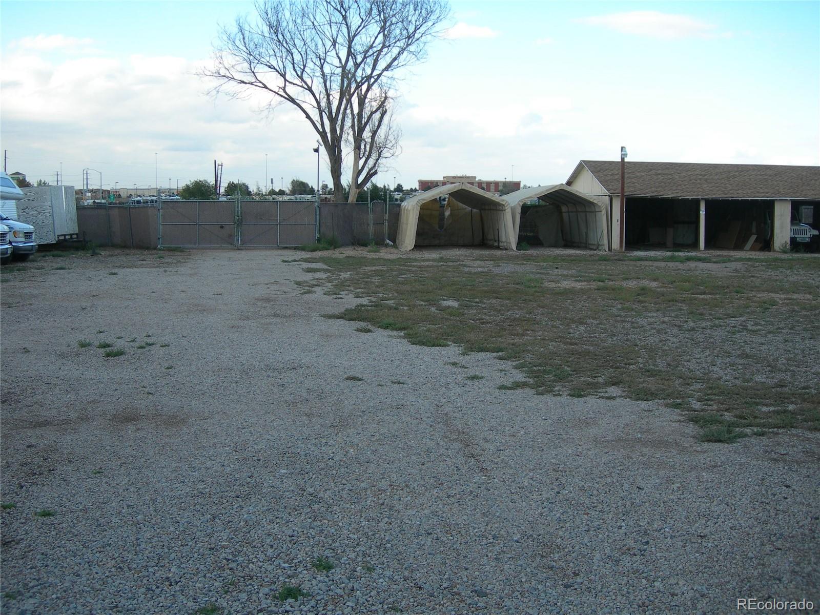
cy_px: 308
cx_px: 410
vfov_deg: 37.7
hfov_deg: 49.0
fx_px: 900
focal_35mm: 38
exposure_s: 1/284
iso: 50
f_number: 2.8
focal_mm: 7.8
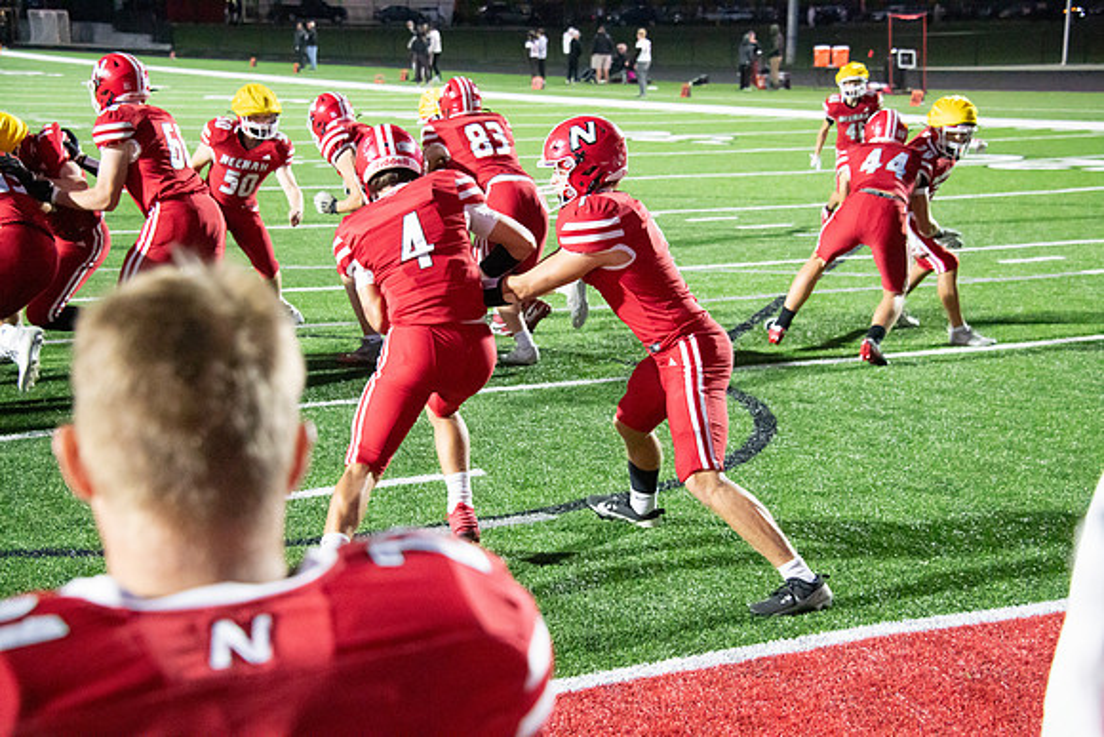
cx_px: 552
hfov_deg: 28.8
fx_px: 2147
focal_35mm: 70
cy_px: 368
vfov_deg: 19.5
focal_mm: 70
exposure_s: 1/500
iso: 25600
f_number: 5.6
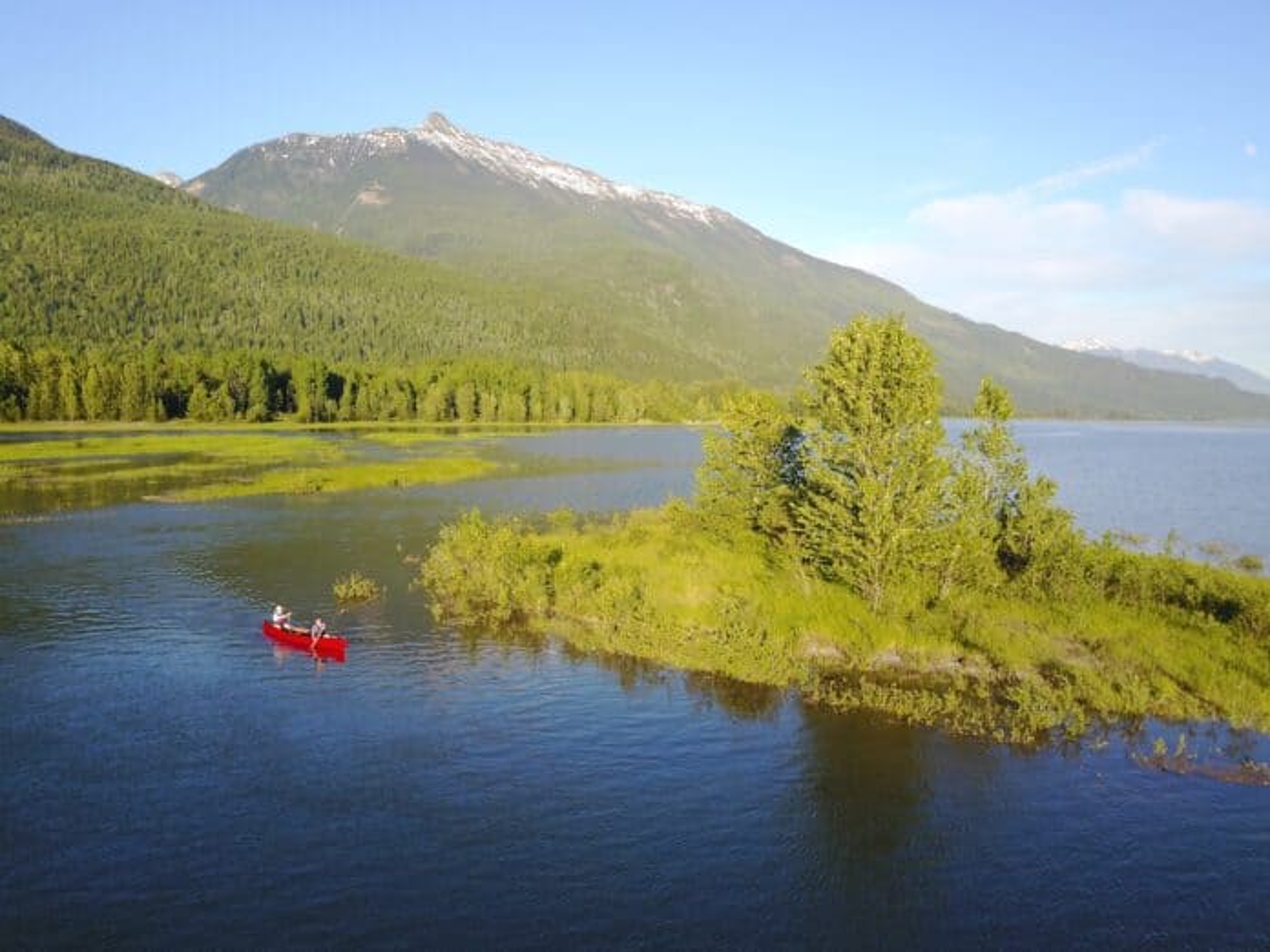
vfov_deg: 53.1
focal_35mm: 26
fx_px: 954
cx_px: 635
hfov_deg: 67.3
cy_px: 476
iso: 100
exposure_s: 1/515
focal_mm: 4.7
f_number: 2.2
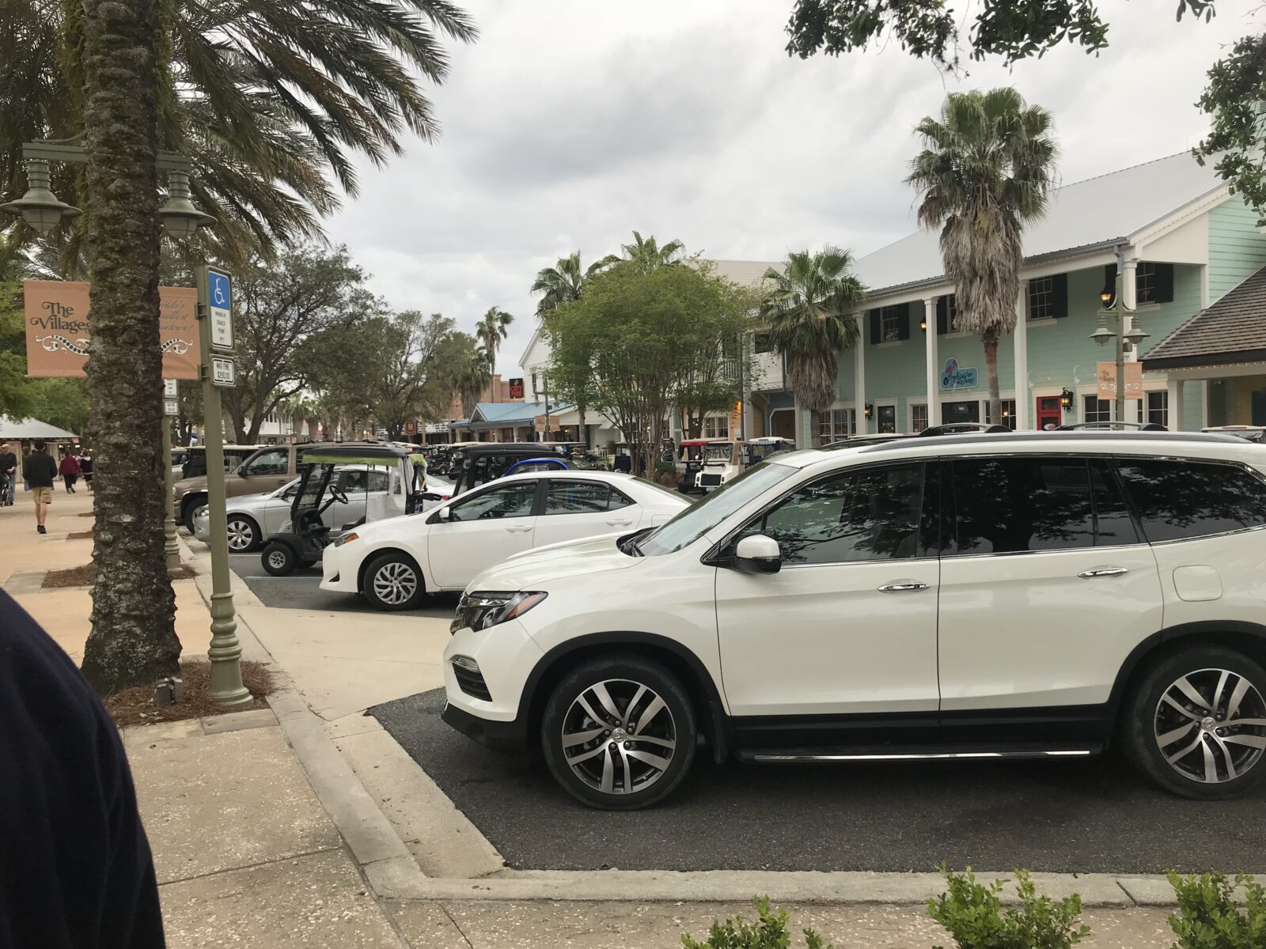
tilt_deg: -3.6
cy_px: 474
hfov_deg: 63.4
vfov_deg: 49.7
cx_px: 633
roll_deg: +2.1
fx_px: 1024
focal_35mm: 28
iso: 20
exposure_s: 1/251
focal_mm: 3.99
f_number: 1.8
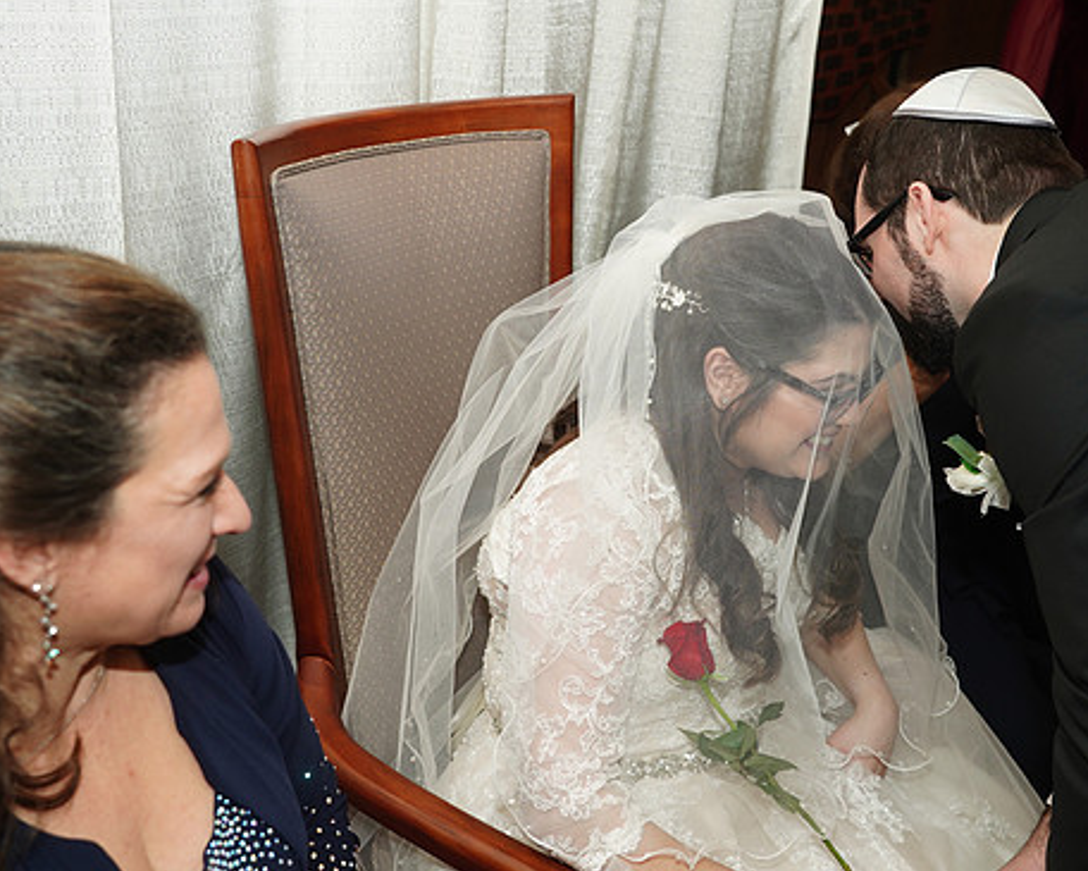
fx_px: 1385
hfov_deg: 42.8
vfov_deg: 34.9
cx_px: 592
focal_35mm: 43
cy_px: 416
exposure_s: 1/100
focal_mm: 36
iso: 640
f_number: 5
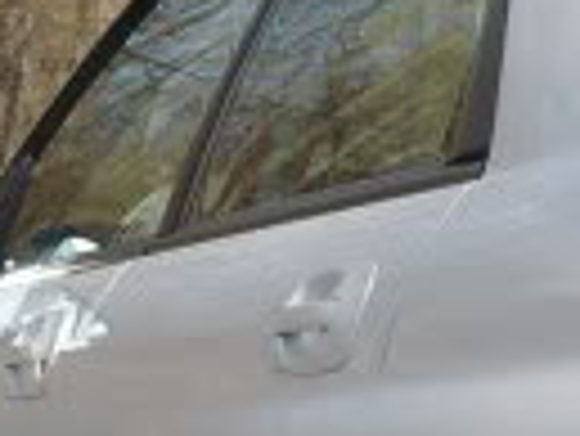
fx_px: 3639
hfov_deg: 9.1
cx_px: 184
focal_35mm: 217
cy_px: 571
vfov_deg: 6.8
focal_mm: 5.8
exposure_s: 1/160
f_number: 8
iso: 100
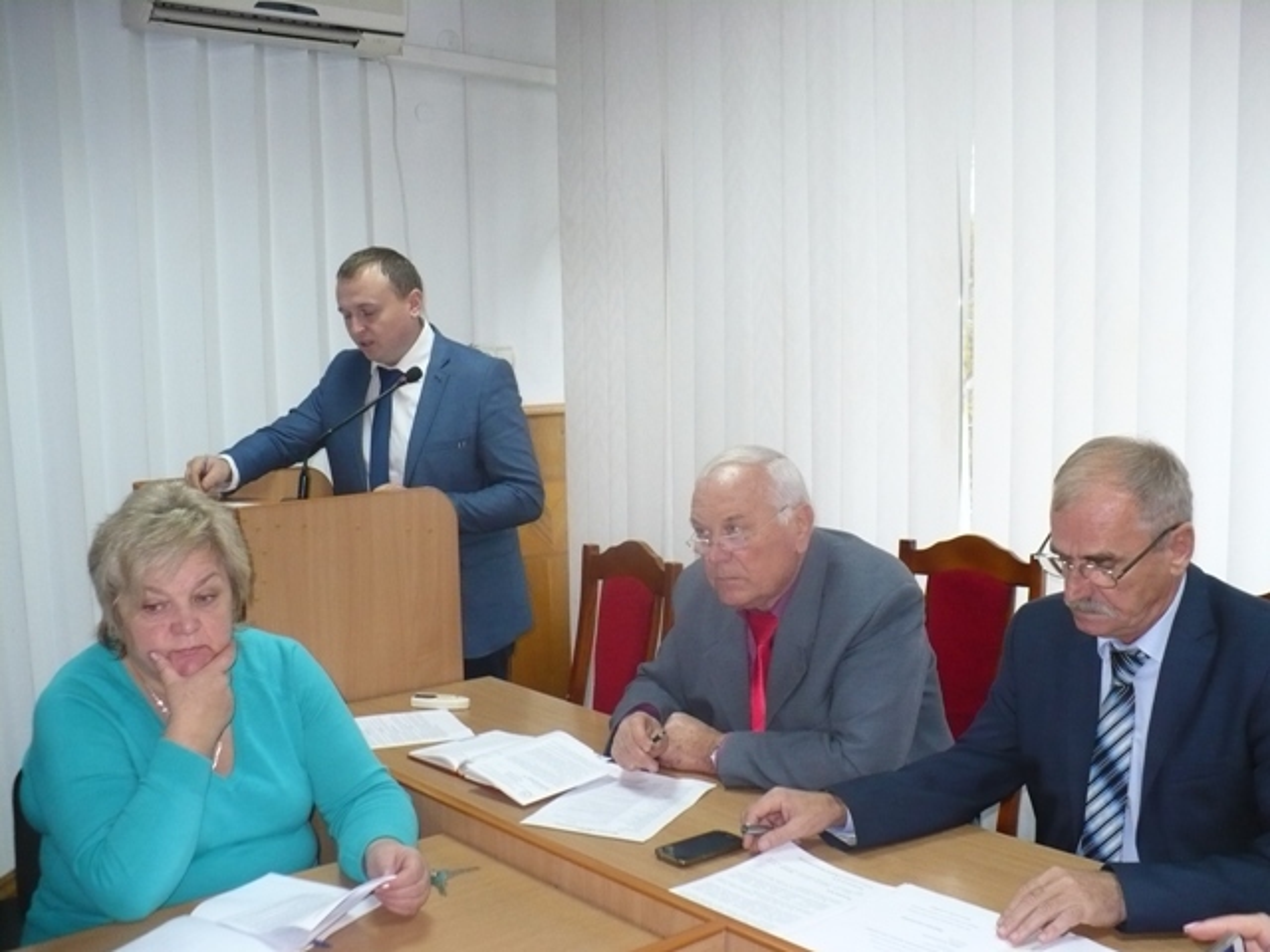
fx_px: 1357
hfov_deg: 50.1
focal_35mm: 37
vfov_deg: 38.7
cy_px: 476
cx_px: 635
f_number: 2.8
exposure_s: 1/30
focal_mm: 6.1
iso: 250
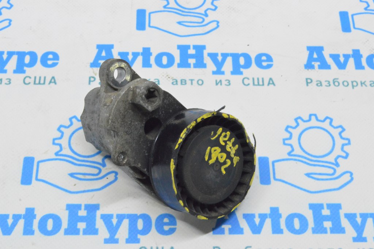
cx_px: 187
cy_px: 124
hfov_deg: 29.9
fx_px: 701
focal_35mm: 68
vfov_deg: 20.1
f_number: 20
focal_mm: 45
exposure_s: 1/20
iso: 6400
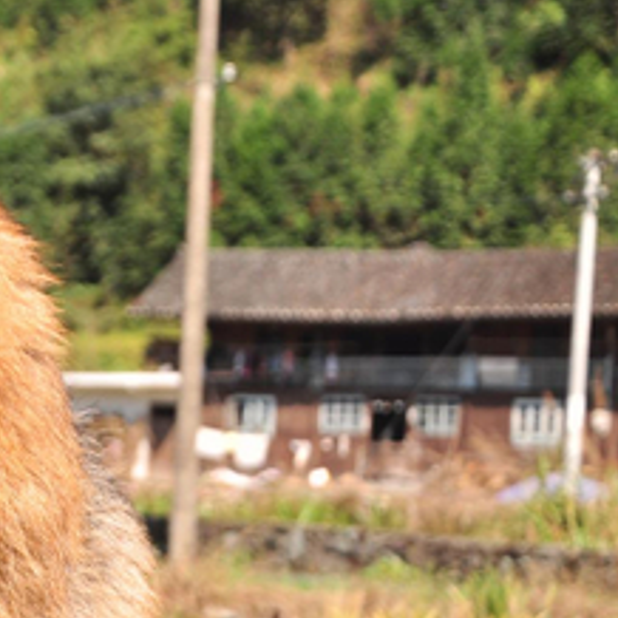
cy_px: 441
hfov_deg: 16.3
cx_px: -281
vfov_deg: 17.7
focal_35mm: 98
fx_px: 1979
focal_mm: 24
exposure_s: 1/1000
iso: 200
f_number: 5
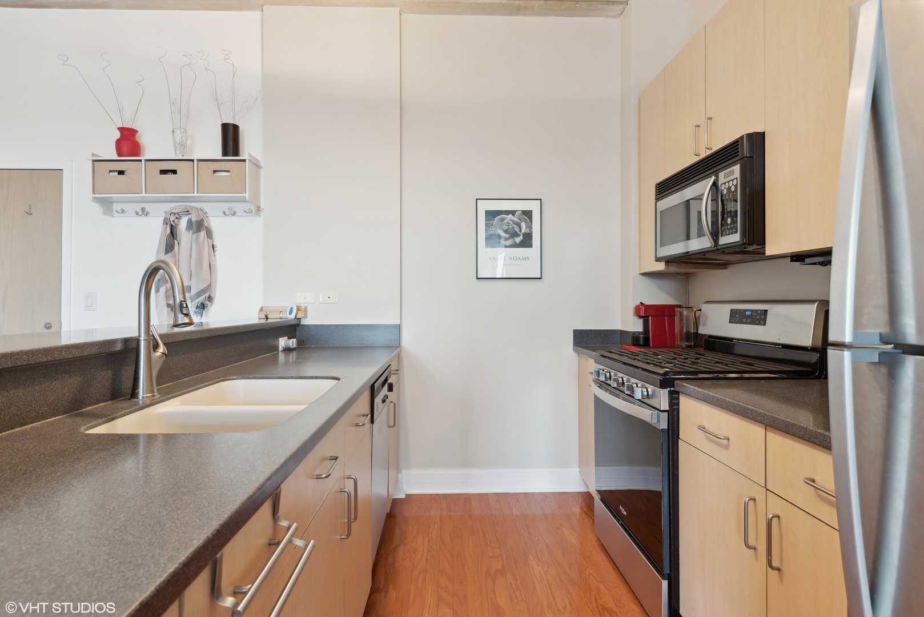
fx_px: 462
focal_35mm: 18
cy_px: 308
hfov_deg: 90.0
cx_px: 462
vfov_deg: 67.4
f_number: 9
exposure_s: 1/4
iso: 200
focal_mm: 18
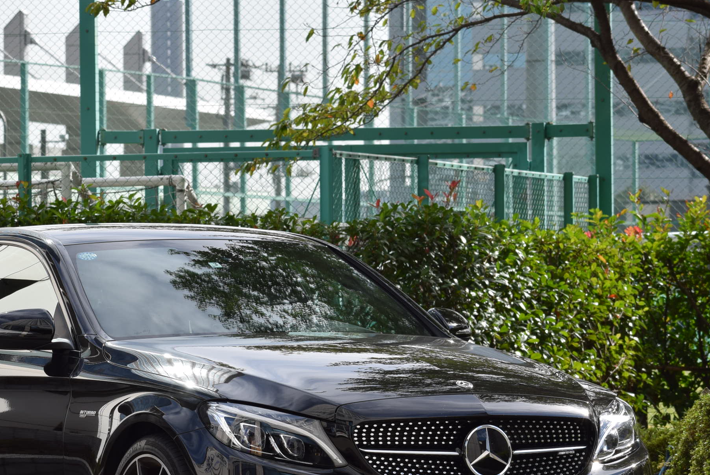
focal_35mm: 237
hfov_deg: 8.7
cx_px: 217
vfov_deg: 5.8
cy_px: 274
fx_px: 4674
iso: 200
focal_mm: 95
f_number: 9
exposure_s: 1/320
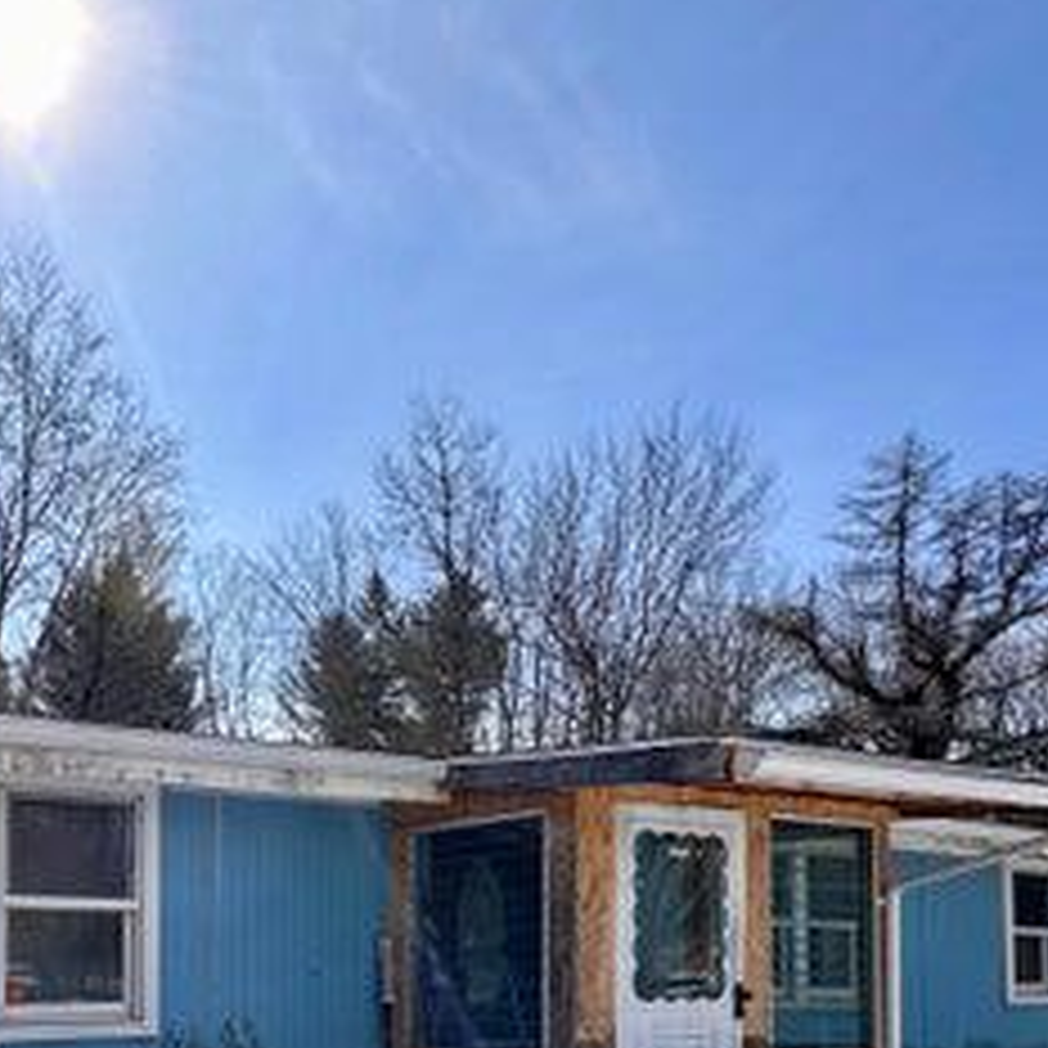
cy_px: 904
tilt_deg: +4.1
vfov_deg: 44.9
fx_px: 1165
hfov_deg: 46.1
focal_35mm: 34
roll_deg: -0.6
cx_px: 220
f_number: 2.2
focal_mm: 2.22
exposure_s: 1/1689
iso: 40
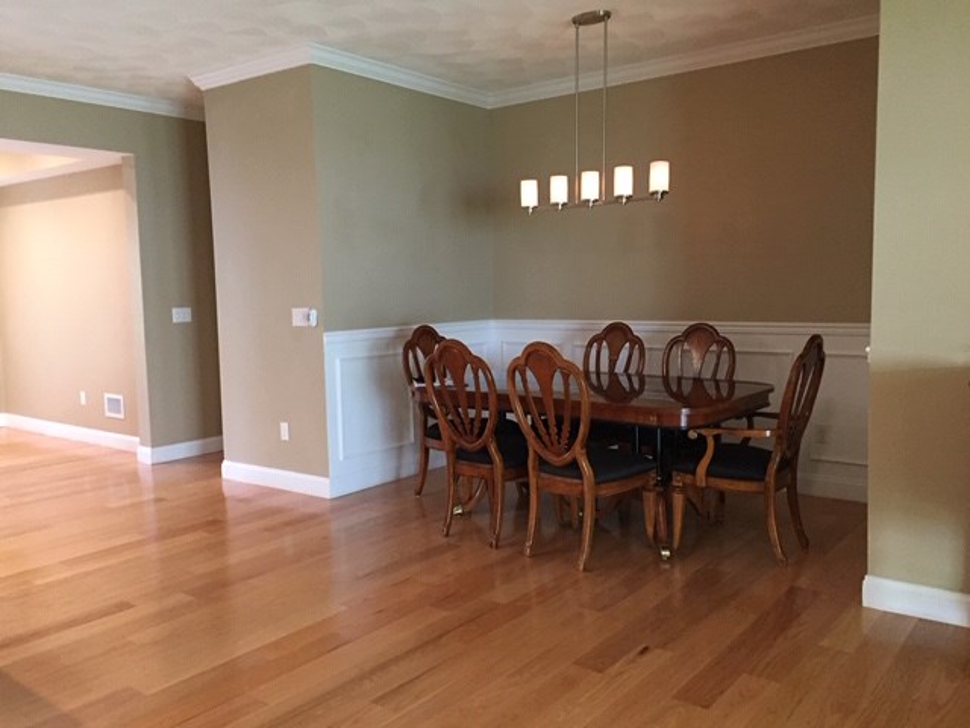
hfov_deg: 61.7
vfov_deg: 48.2
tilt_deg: -3.7
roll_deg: +1.4
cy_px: 364
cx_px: 485
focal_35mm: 29
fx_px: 813
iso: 250
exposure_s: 1/30
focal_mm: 4.15
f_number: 2.2
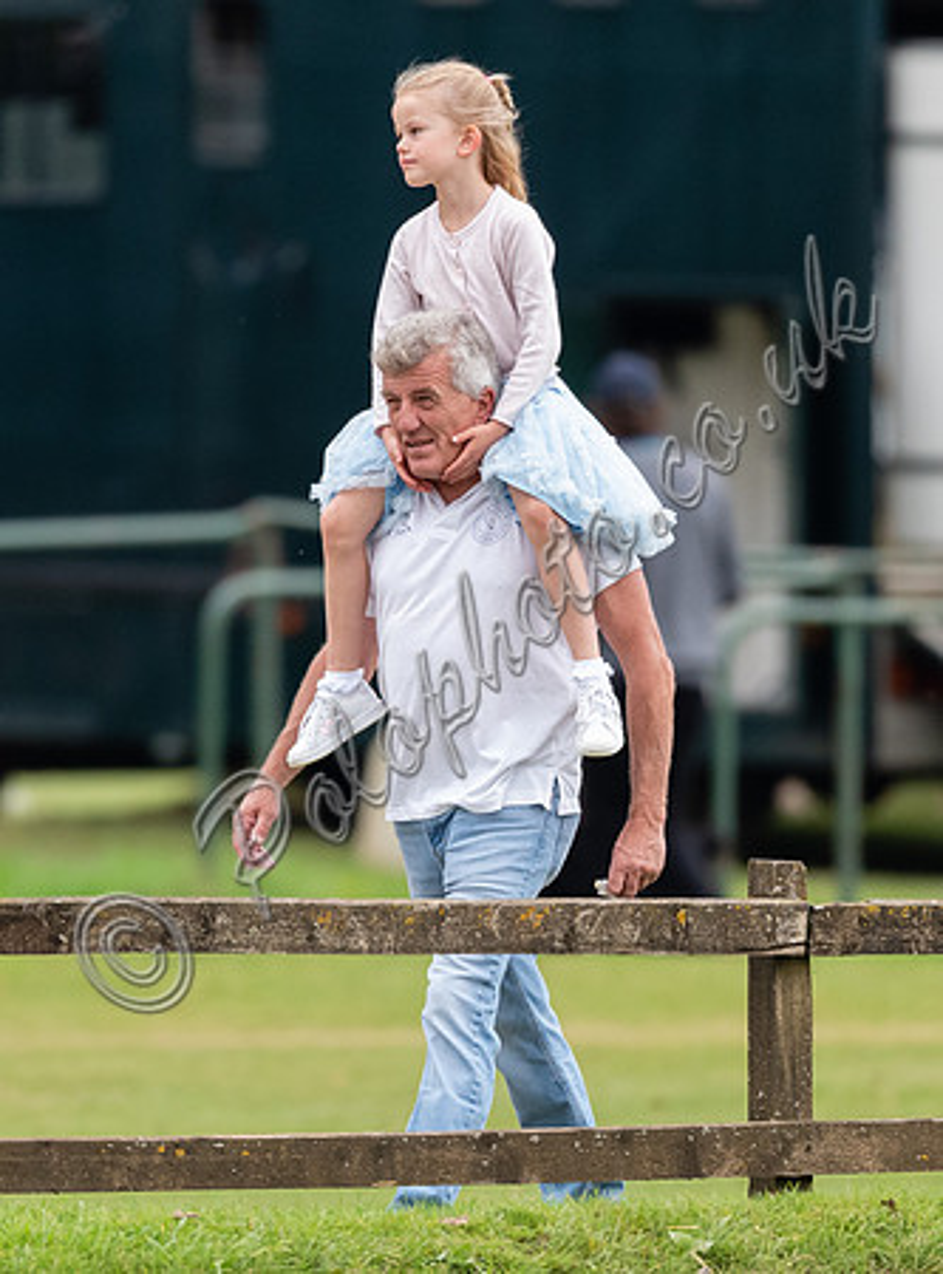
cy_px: 617
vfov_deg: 1.8
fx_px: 40316
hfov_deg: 1.3
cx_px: 372
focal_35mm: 1100
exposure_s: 1/1000
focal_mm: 500
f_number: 4
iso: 1250
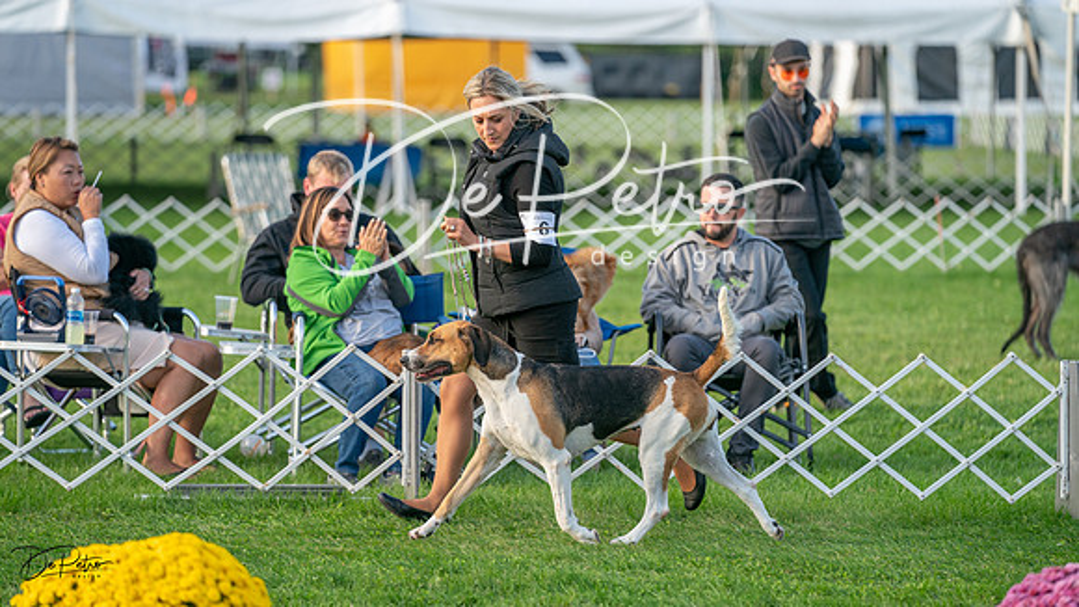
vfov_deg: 6.8
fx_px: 5124
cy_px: 304
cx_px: 540
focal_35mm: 179
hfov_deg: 12.0
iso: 800
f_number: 3.2
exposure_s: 1/2000
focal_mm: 171
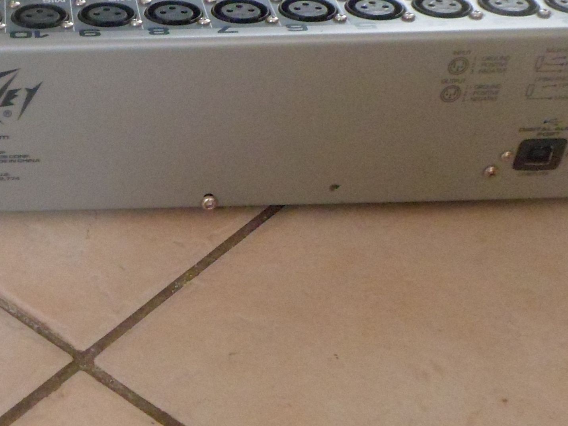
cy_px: 270
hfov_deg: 26.5
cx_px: -14
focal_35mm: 69
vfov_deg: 21.3
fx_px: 1132
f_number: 3.3
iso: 320
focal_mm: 4.9
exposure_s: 1/45
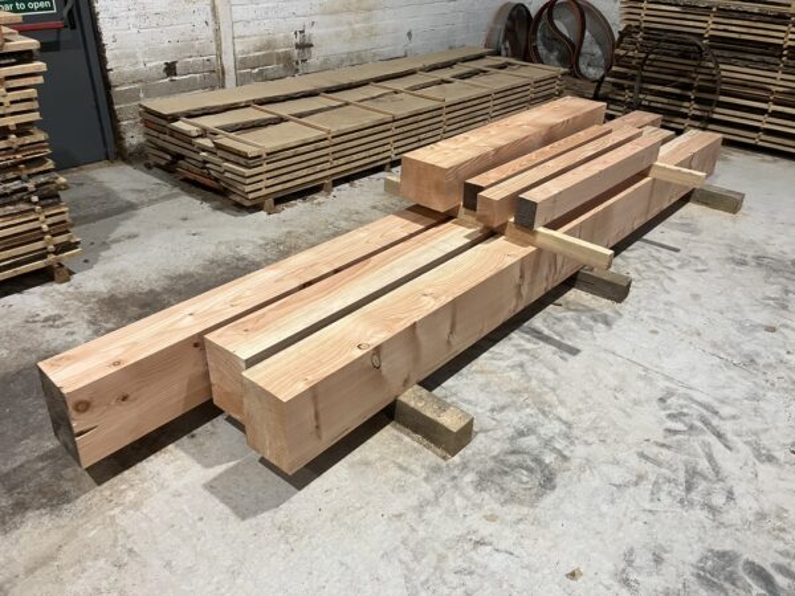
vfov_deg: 49.7
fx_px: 643
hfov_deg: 63.4
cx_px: 398
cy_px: 298
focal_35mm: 28
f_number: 1.8
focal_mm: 3.99
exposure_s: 1/60
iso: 125
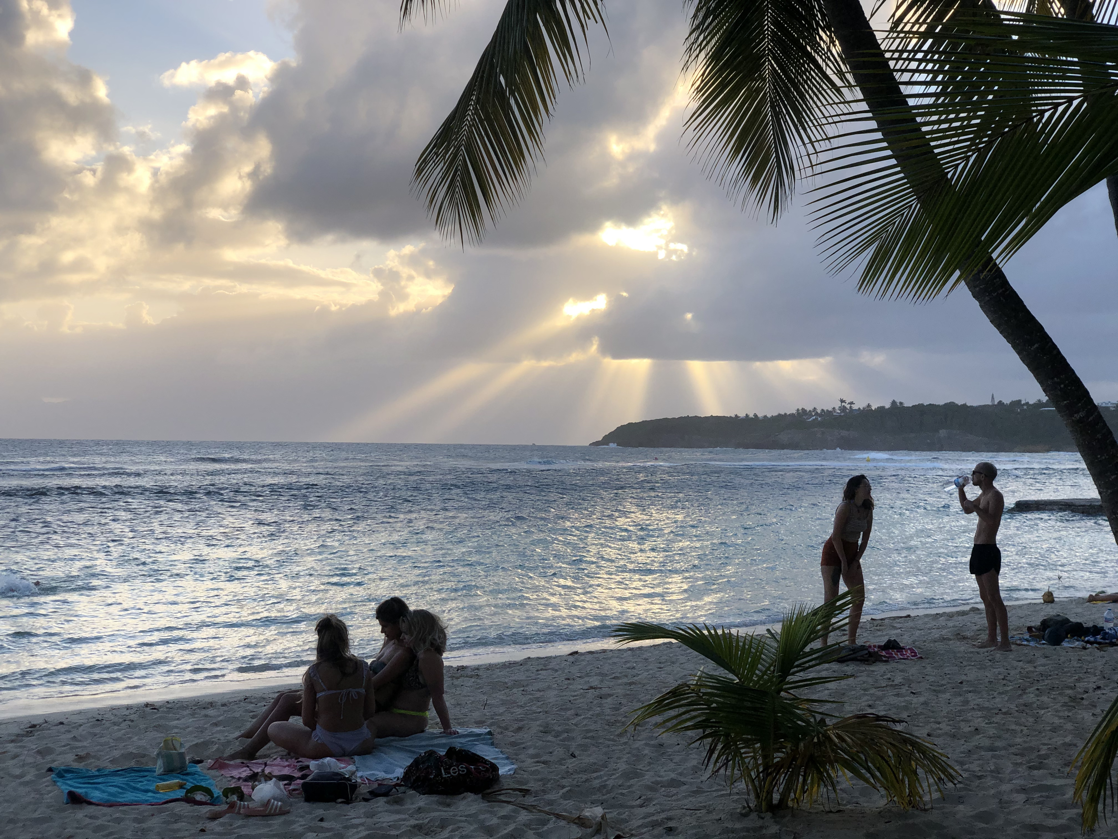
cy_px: 420
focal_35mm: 52
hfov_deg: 36.8
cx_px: 559
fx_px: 1679
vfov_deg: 28.0
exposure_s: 1/727
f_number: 2.4
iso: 16
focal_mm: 6
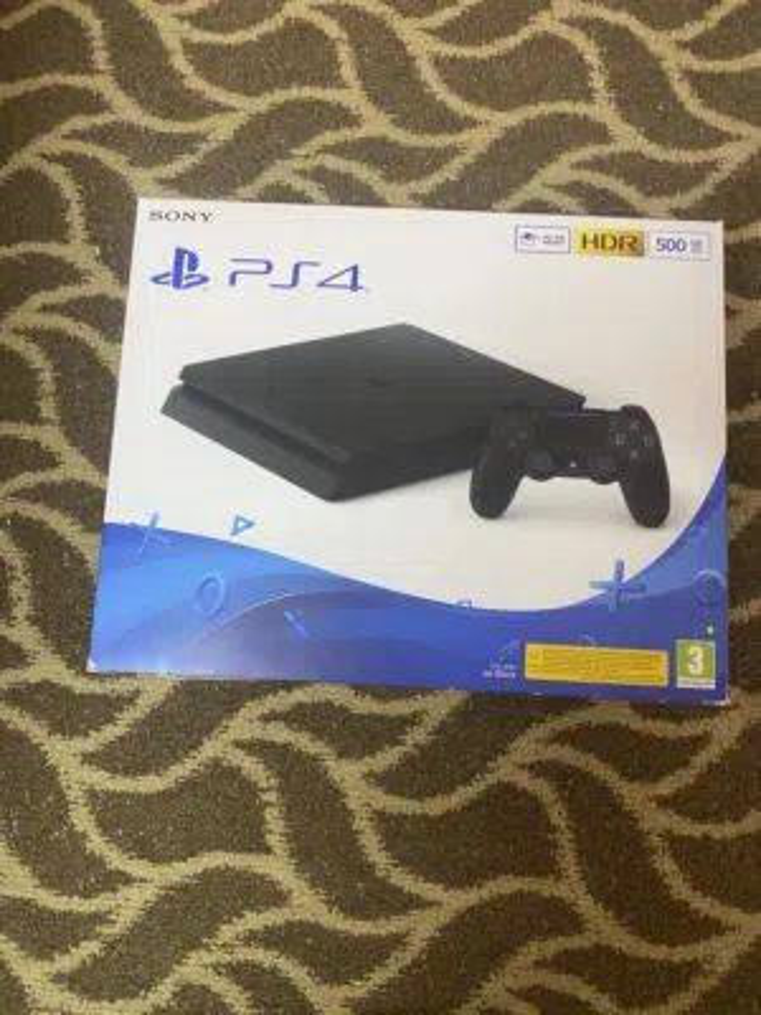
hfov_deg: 53.1
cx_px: 380
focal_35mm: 26
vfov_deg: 67.3
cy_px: 508
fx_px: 762
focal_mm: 4.25
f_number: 1.8
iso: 320
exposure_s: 1/50
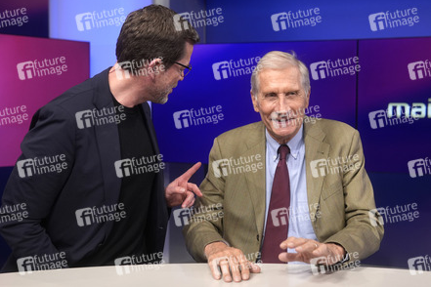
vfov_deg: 29.2
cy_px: 142
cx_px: 212
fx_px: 551
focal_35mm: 46
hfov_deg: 42.7
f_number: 2.2
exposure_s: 1/250
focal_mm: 30
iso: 640
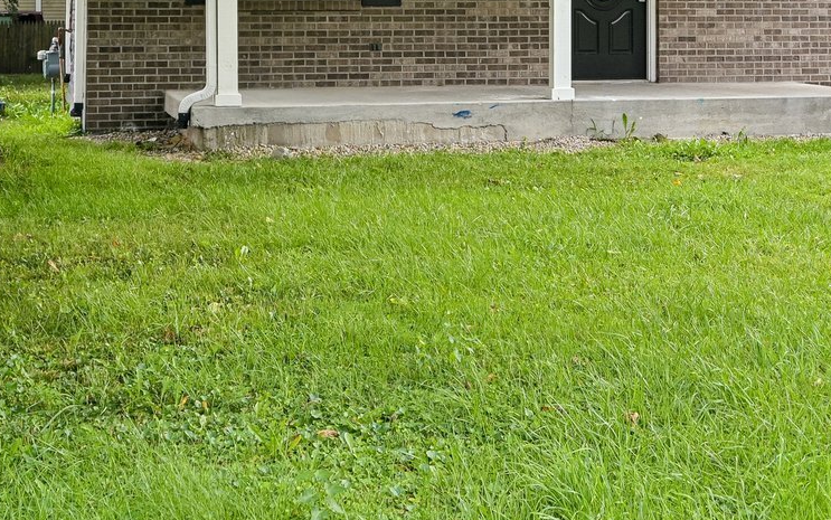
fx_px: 1654
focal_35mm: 73
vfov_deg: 17.4
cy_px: -14
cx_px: 614
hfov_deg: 27.8
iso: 100
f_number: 8
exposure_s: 1/40
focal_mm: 26
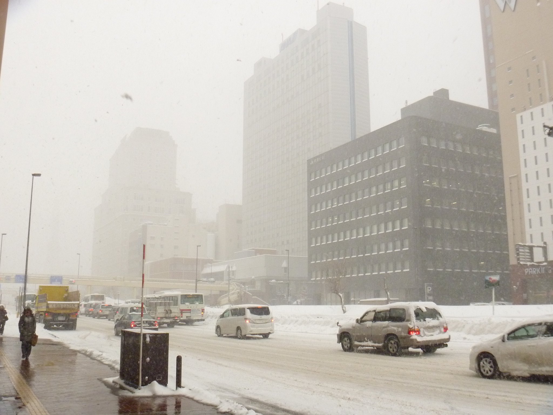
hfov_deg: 52.6
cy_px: 208
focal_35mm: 35
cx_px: 276
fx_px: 559
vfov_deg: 40.7
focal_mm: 6.3
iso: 400
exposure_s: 1/250
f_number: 5.6
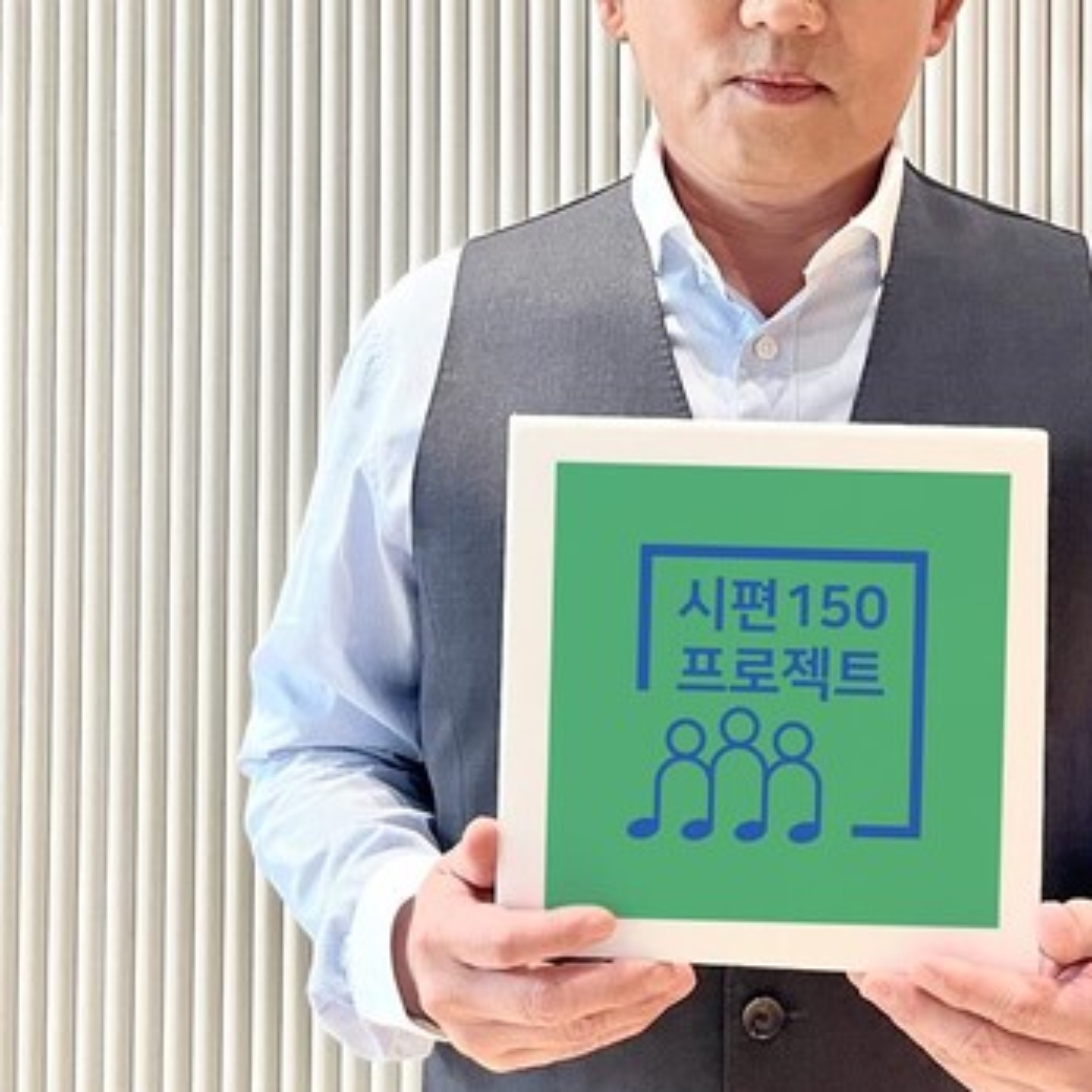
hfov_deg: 31.8
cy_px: 227
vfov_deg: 31.4
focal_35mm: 53
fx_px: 1892
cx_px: 780
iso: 250
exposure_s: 1/60
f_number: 1.6
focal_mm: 5.1
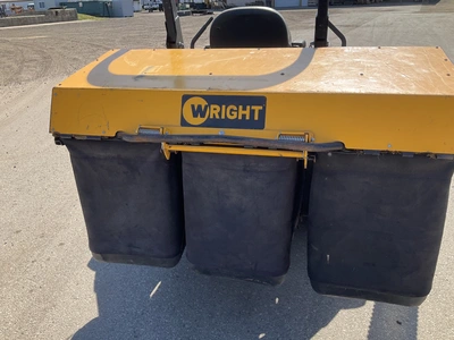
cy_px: 170
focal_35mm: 29
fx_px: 380
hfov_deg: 61.7
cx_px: 227
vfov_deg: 48.2
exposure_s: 1/691
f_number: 1.8
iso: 25
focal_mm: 3
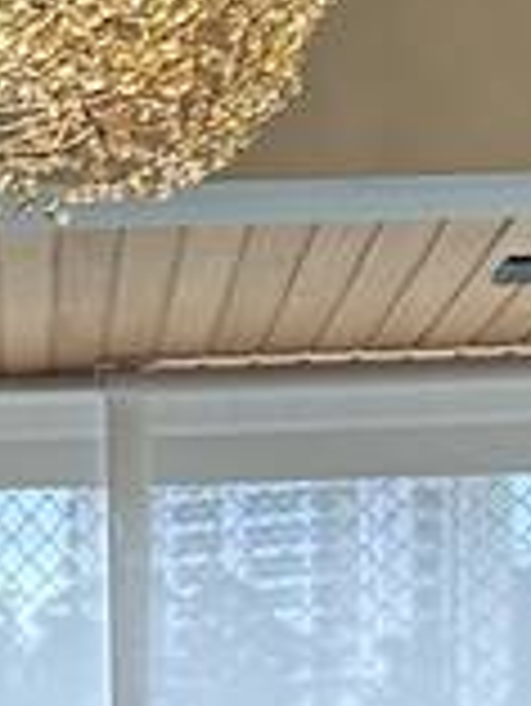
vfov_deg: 11.3
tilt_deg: -5.4
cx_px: 9
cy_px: 1178
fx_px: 3370
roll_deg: +0.2
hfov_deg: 9.0
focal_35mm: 165
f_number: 1.78
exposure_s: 1/60
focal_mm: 6.86
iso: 200
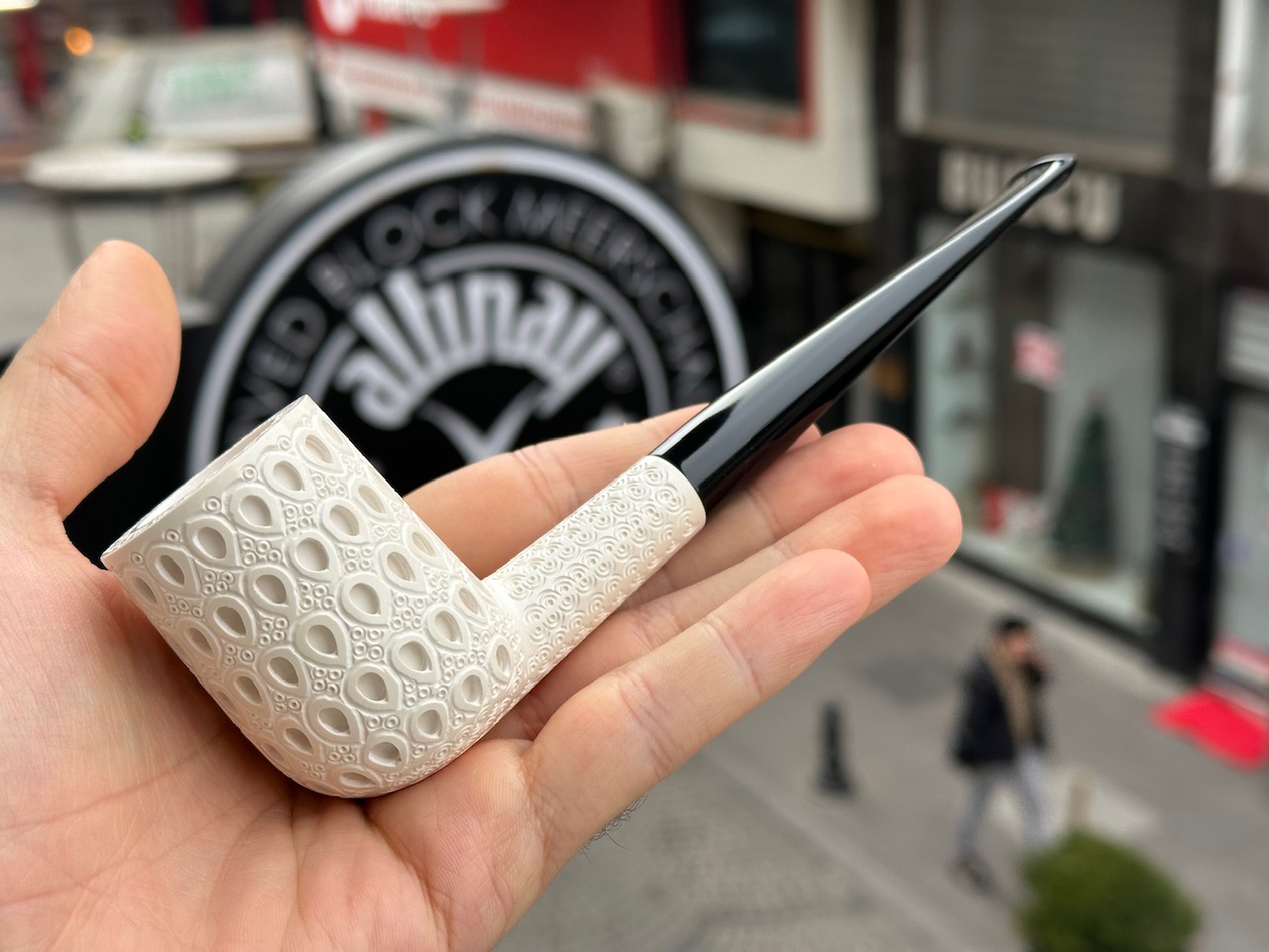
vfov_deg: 30.3
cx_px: 634
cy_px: 476
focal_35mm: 48
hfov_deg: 39.7
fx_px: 1760
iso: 64
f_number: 1.78
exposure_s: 1/532
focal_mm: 6.86
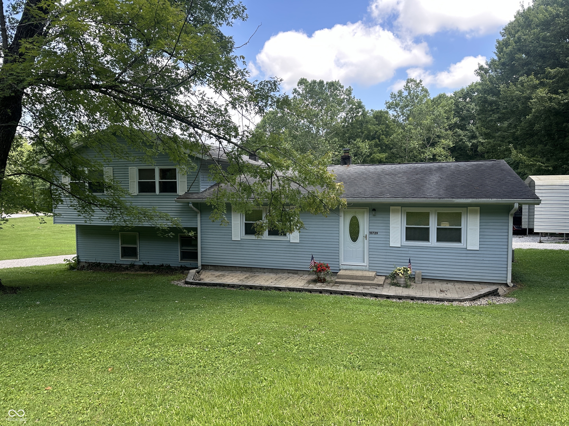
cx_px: 284
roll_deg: +0.1
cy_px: 213
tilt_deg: -3.4
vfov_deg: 56.8
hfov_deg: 71.6
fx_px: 394
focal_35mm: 24
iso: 80
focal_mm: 6.86
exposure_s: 1/667
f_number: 1.78
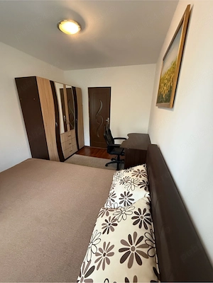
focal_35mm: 14
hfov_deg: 85.7
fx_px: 115
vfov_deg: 102.1
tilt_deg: -17.4
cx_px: 106
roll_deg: -0.9
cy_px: 142
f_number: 2.2
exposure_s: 1/60
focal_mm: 2.22
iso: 640
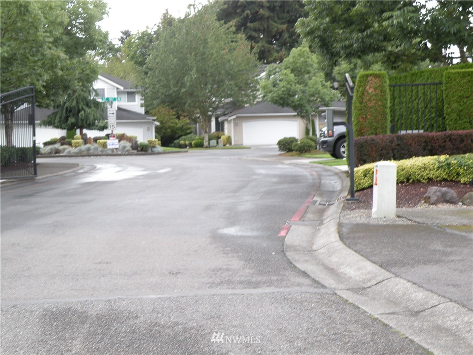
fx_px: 916
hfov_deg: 29.0
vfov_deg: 21.9
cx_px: 236
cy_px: 178
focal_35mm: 67
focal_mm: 11.9
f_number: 3.5
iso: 64
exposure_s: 1/84.6
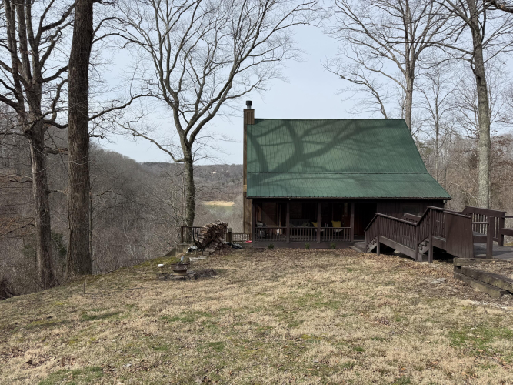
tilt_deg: -3.6
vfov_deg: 56.8
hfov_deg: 71.6
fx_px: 356
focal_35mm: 24
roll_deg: -0.2
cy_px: 192
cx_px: 256
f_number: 1.78
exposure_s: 1/4975
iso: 80
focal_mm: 6.76
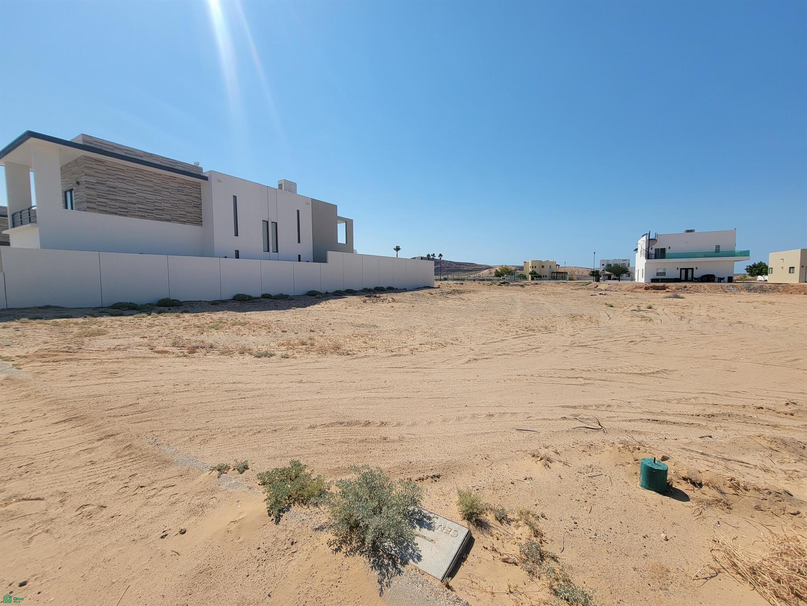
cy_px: 303
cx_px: 404
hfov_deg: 106.2
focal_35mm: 13
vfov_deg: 89.9
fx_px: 303
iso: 50
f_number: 2.2
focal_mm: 2.2
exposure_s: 1/3273
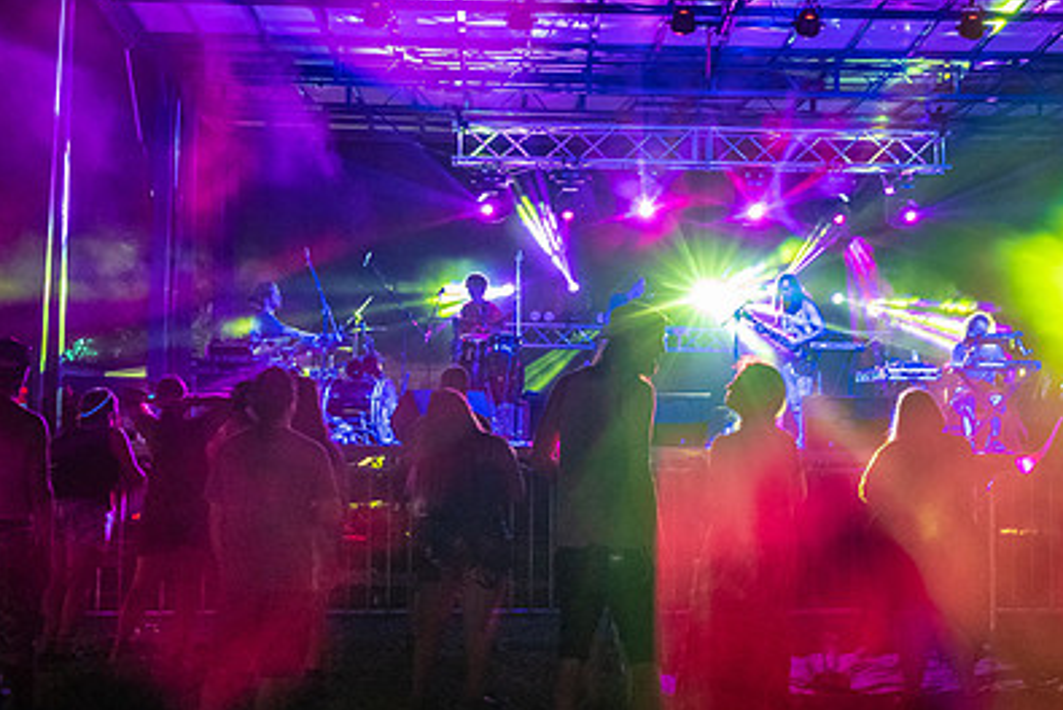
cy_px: 227
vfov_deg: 19.7
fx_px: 2039
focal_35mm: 69
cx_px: 684
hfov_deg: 29.1
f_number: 4
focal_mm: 47
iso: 5000
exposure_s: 1/25
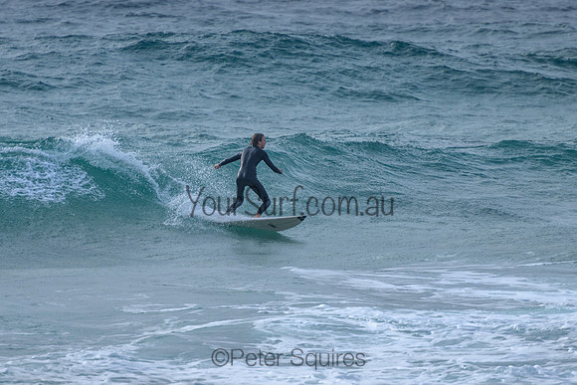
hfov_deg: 3.7
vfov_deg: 2.5
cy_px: 143
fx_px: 8822
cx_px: 252
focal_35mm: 550
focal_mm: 400
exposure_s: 1/2000
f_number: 7.1
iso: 500
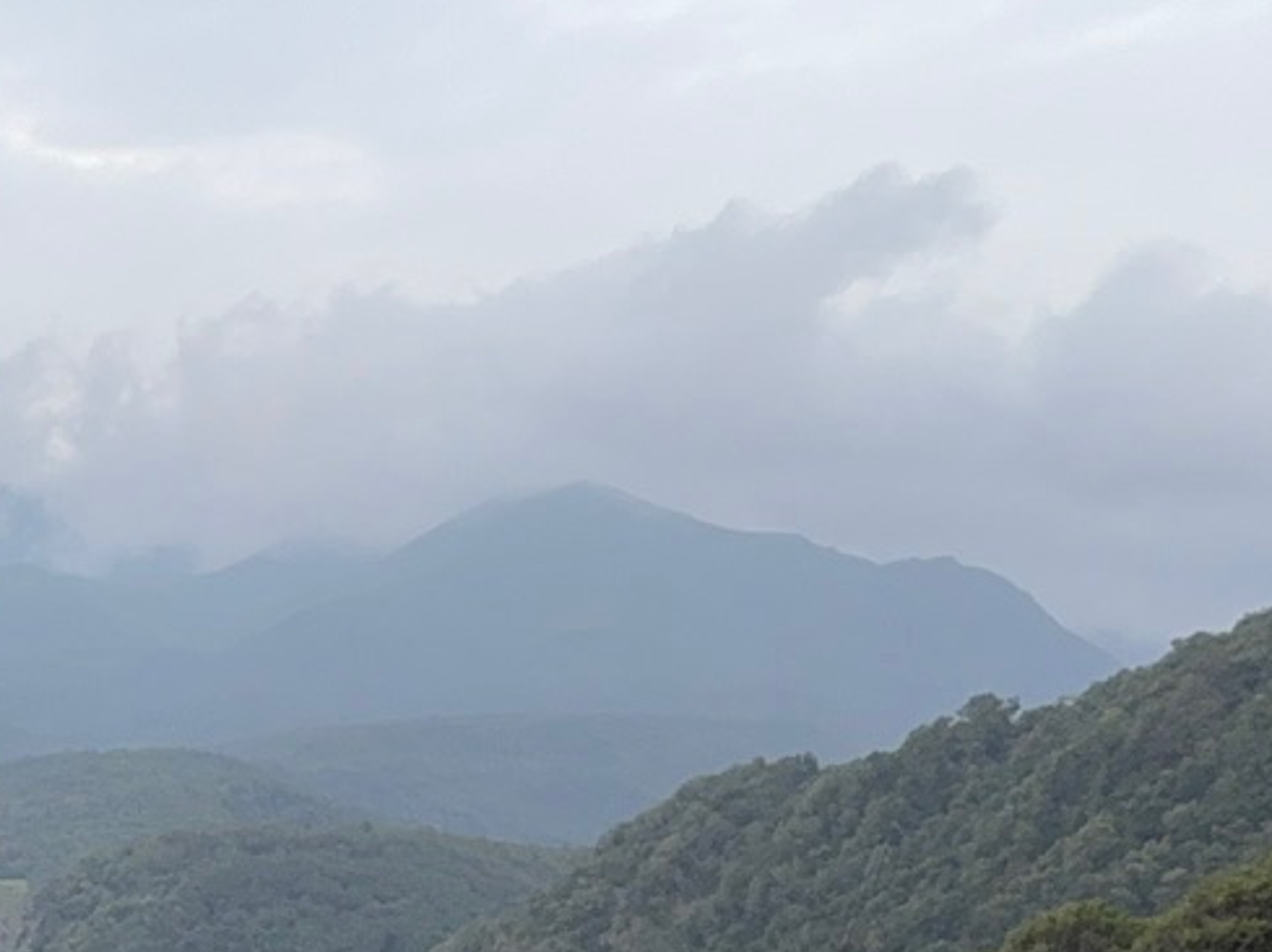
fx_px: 4002
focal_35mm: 109
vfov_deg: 13.3
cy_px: 1085
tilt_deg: -2.9
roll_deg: -0.2
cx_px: -286
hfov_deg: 17.2
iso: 50
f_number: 1.6
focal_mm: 5.96
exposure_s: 1/122
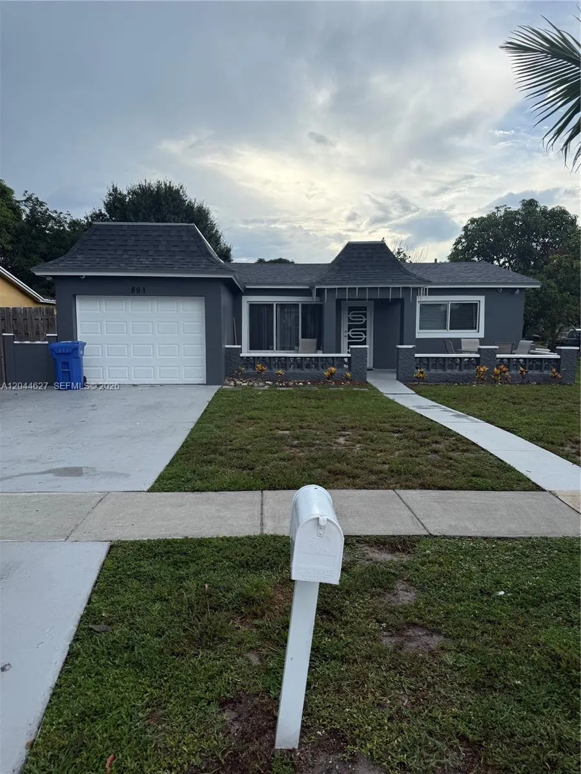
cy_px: 387
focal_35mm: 24
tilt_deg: -5.7
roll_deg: -0.4
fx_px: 537
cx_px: 290
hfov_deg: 56.8
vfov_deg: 71.6
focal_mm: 6.76
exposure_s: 1/2232
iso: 80
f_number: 1.78
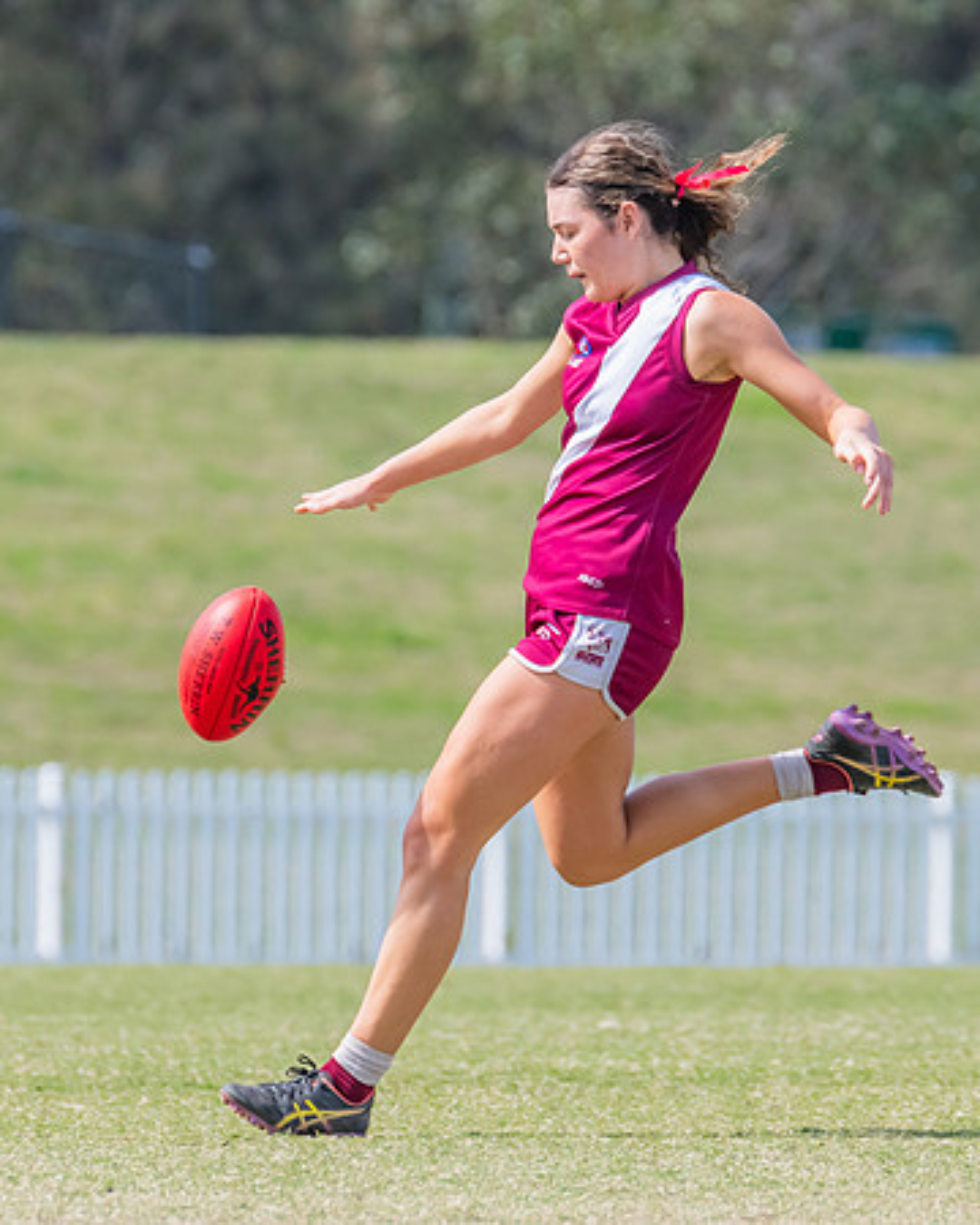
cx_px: 506
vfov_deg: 2.4
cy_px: 404
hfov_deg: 1.9
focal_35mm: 801
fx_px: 29041
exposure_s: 1/1250
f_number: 9
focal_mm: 420
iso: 800
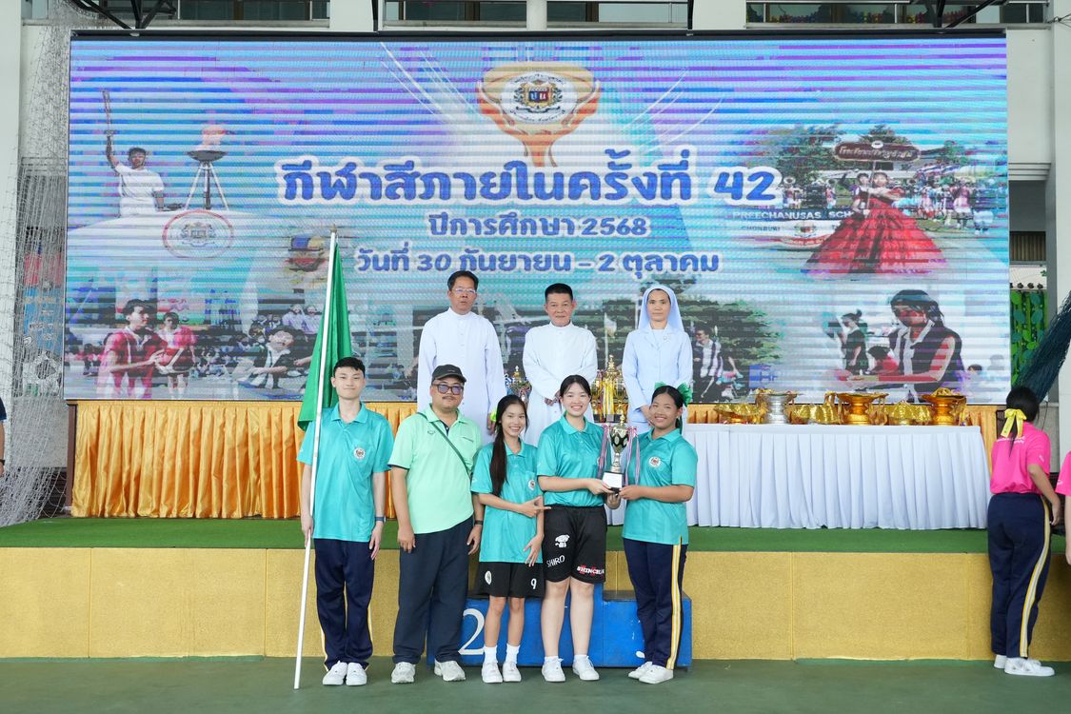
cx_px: 536
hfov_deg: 45.0
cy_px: 357
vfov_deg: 30.8
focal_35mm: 44
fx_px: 1294
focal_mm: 29
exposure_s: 1/640
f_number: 5.6
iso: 3200
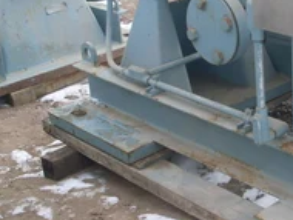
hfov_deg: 23.2
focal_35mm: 80
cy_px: 92
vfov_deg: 18.5
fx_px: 678
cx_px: 307
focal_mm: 6.3
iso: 80
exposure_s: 1/90
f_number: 7.7
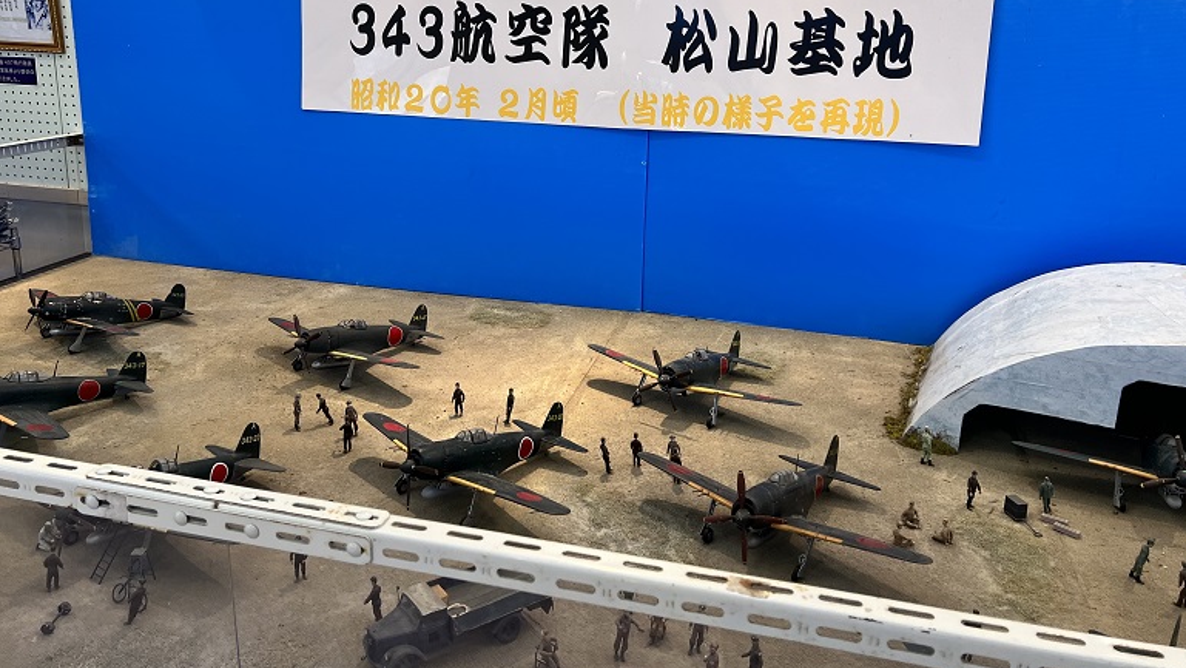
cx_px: 578
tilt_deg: -13.9
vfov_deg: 38.5
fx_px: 944
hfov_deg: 64.3
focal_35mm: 30
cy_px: 220
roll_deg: -0.3
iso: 125
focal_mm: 5.7
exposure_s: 1/120
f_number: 1.5
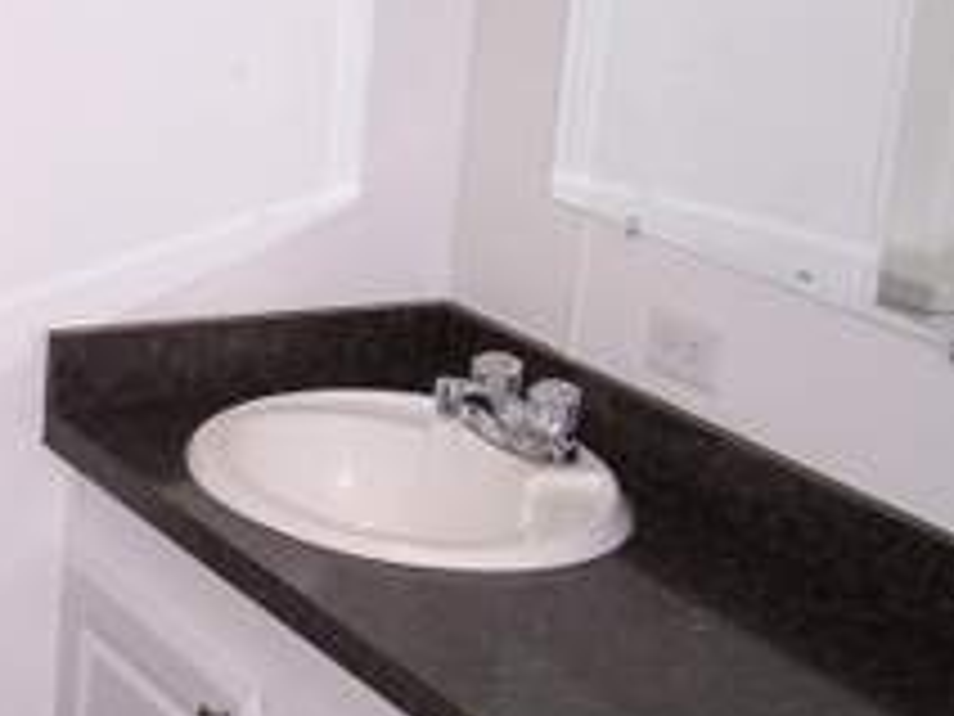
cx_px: -22
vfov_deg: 17.2
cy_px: 288
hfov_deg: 21.8
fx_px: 2370
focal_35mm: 86
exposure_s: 1/60
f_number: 2.8
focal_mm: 6.3
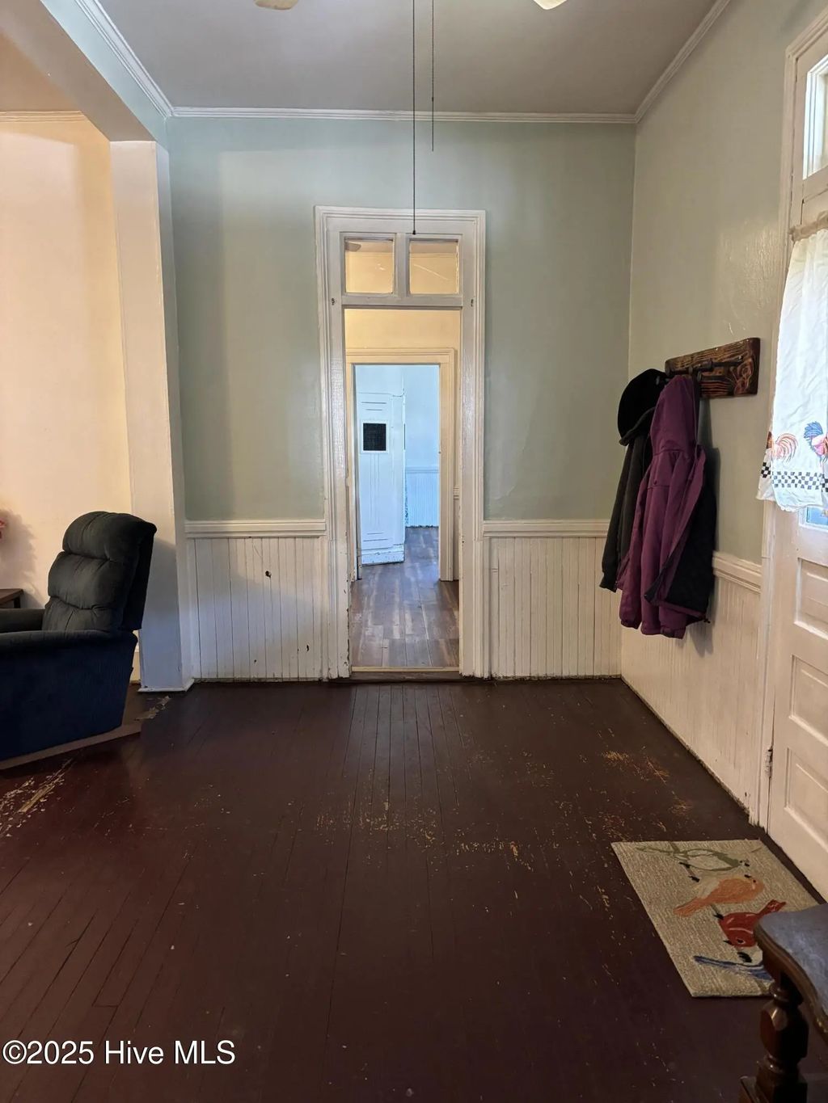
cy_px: 552
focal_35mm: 26
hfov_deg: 53.1
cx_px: 414
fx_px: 829
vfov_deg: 67.3
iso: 500
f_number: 1.6
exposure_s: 1/40
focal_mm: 5.96
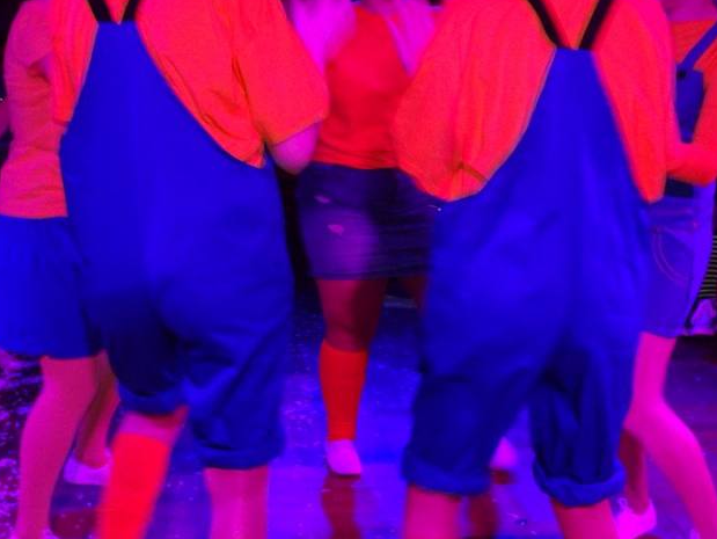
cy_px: 308
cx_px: 360
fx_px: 1285
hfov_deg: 31.2
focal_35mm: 62
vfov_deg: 23.7
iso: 125
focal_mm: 4.1
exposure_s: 1/30
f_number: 3.5
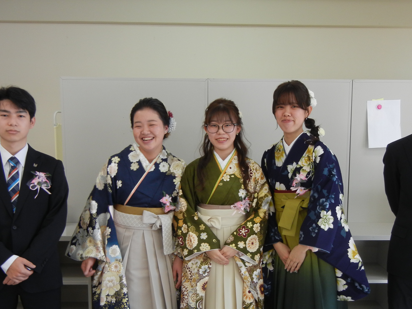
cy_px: 191
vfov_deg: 33.4
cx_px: 226
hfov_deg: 43.8
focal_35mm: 43
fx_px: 512
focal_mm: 5.4
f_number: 3.5
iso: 160
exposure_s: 1/70.4
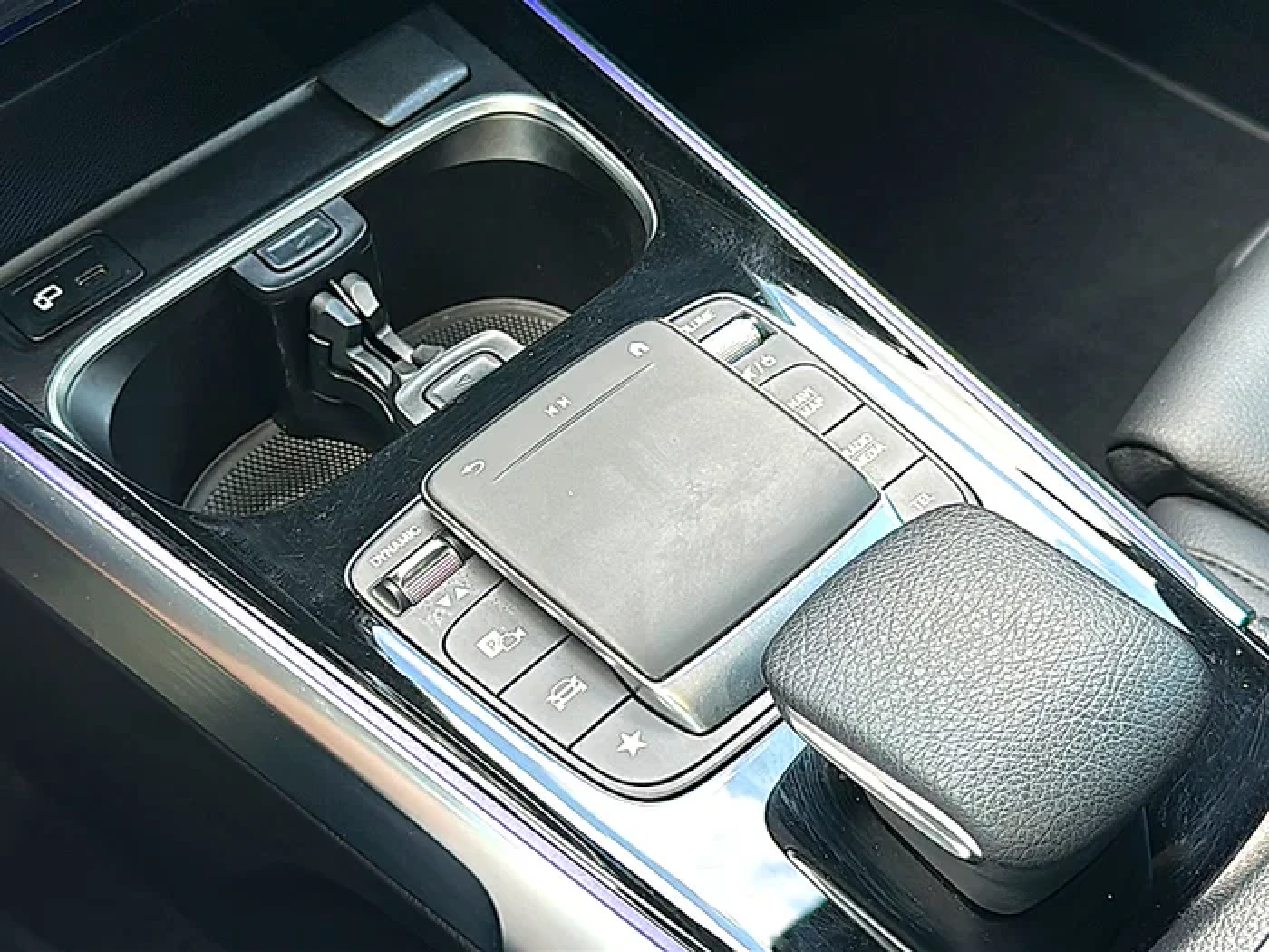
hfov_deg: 43.9
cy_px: 476
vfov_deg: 33.6
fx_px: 1576
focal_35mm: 43
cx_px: 634
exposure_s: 1/89
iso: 64
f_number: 1.78
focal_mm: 6.86
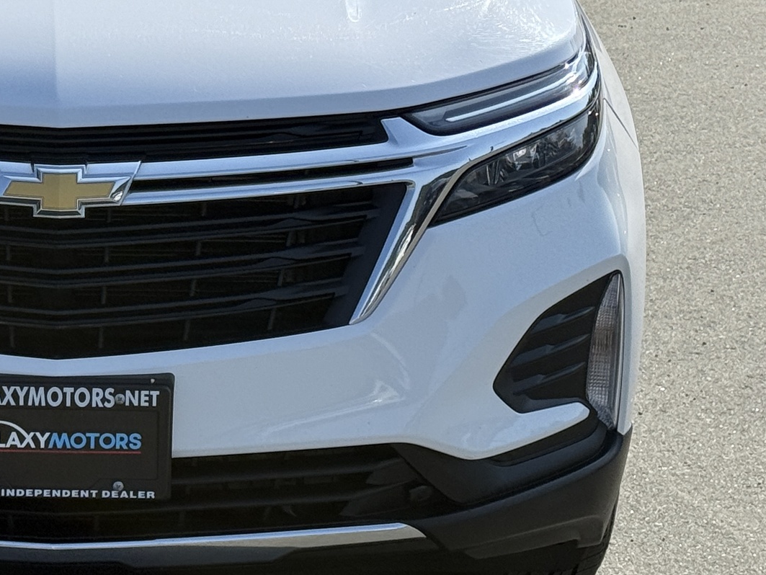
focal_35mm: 130
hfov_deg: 14.9
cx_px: -6
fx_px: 2878
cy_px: 144
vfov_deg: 11.4
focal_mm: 6.76
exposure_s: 1/5208
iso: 64
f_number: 1.78
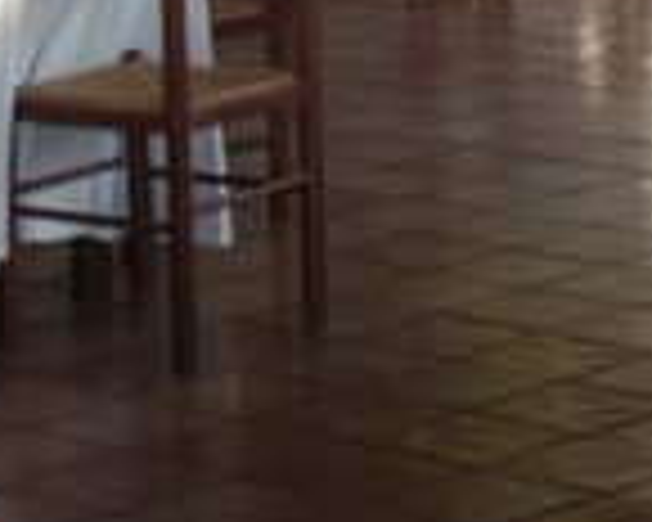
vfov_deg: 6.9
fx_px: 4187
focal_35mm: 217
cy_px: -421
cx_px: 121
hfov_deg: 8.9
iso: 64
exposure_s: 1/20
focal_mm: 4.12
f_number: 2.4
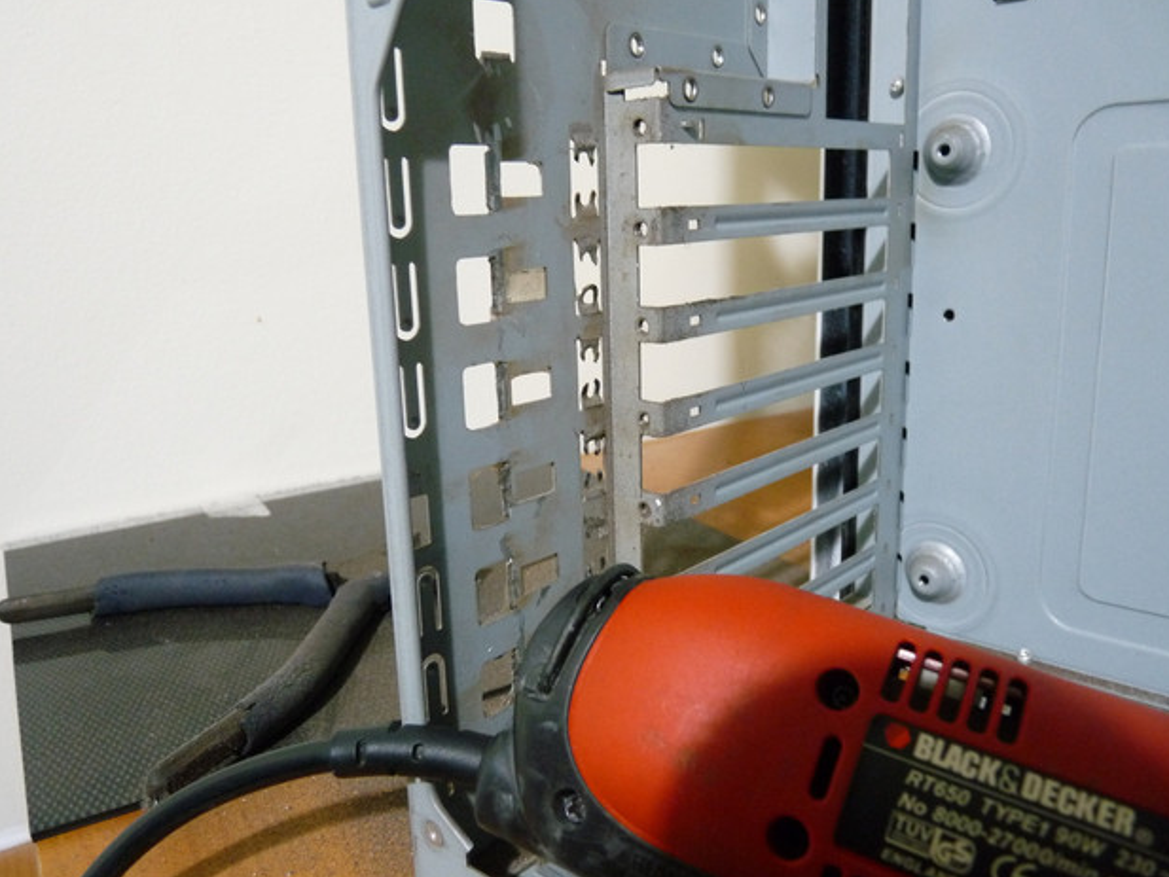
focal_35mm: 28
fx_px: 946
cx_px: 572
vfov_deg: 49.8
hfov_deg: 63.4
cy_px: 428
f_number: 2.8
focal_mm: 4.8
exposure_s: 1/4
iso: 400
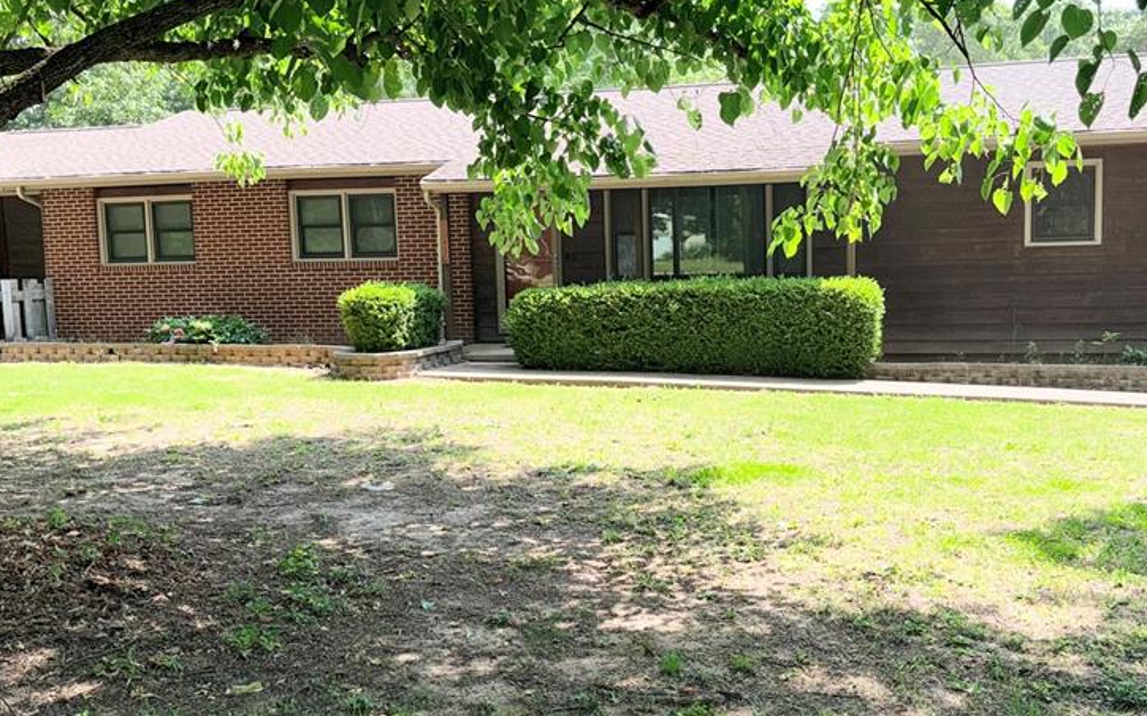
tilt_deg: -6.2
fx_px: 1125
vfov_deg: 35.3
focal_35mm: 36
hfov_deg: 53.7
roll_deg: +1.6
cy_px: 364
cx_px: 676
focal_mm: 6.76
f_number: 1.78
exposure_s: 1/1139
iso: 64
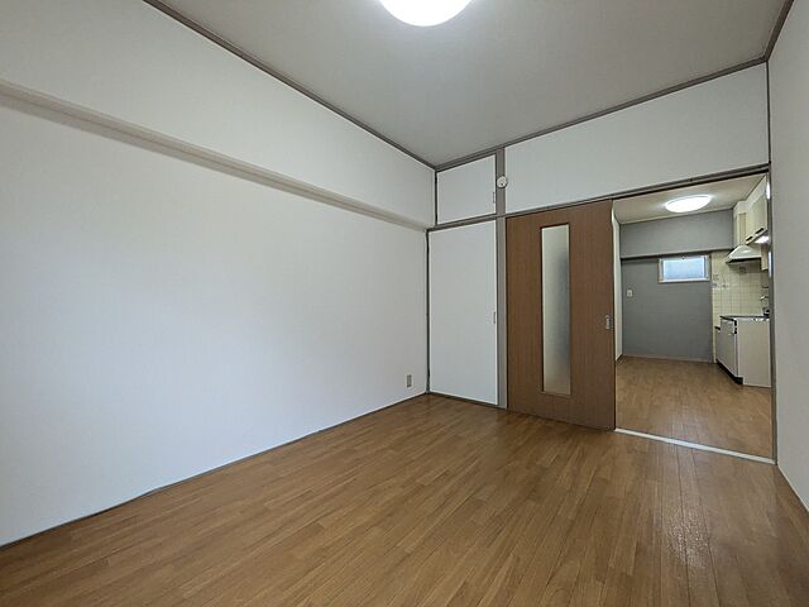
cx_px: 404
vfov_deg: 85.7
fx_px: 327
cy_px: 304
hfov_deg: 102.1
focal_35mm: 14
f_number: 2.2
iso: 184
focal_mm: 1.83
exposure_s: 1/120
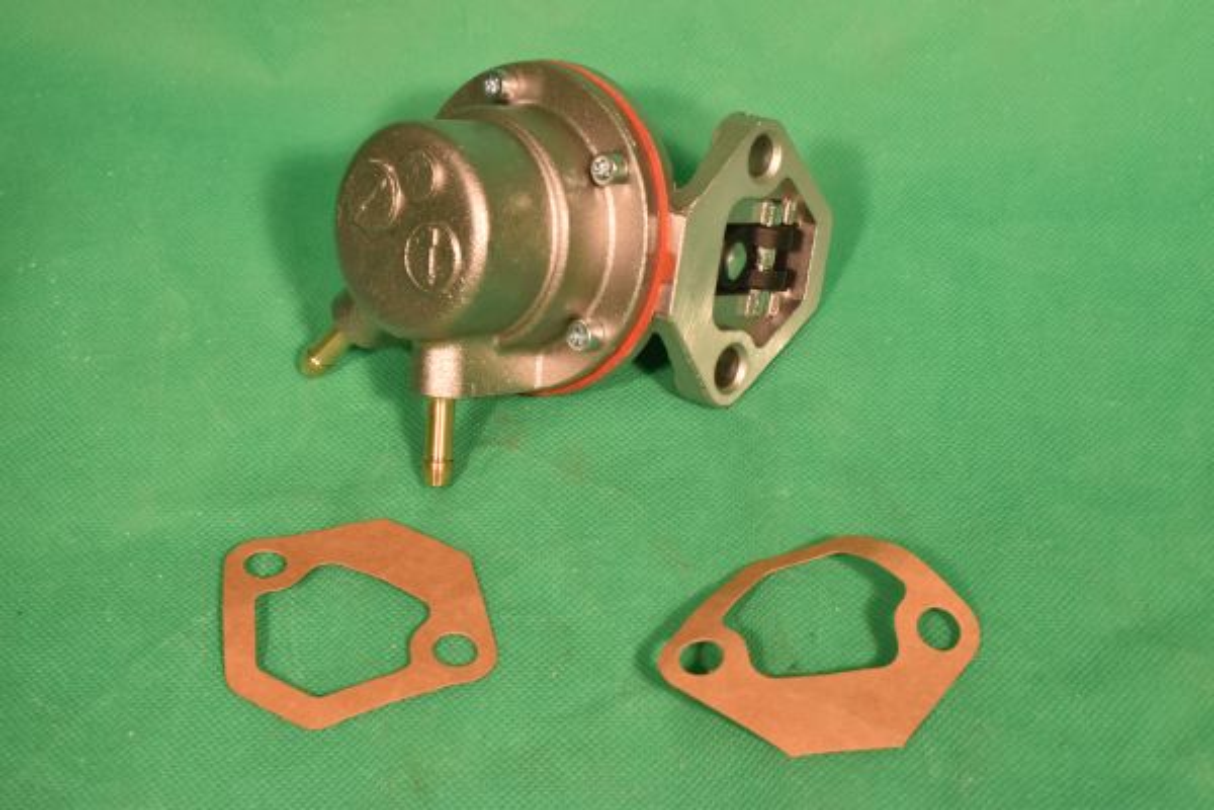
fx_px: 2276
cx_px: 607
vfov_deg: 20.2
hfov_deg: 29.9
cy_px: 405
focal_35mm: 68
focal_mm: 45
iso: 1000
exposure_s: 1/80
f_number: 14
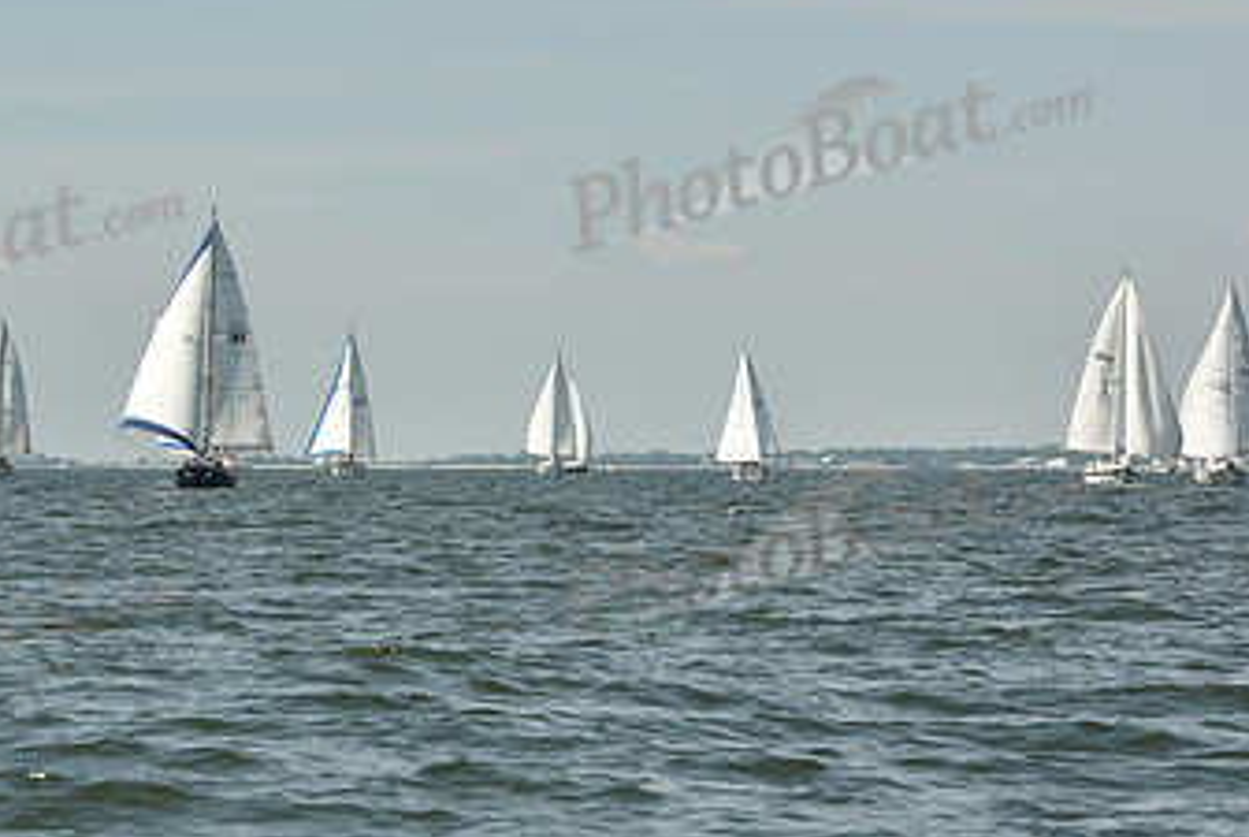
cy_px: 400
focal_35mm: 181
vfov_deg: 7.6
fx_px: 6288
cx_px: 379
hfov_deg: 11.3
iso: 320
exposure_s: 1/1600
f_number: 9
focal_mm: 105
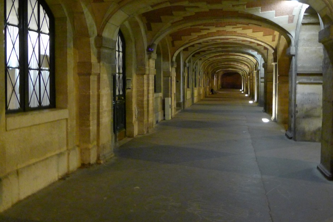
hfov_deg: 53.1
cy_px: 89
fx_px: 333
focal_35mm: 36
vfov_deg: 36.7
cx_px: 155
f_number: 2.1
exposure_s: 1/8
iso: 800
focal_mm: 6
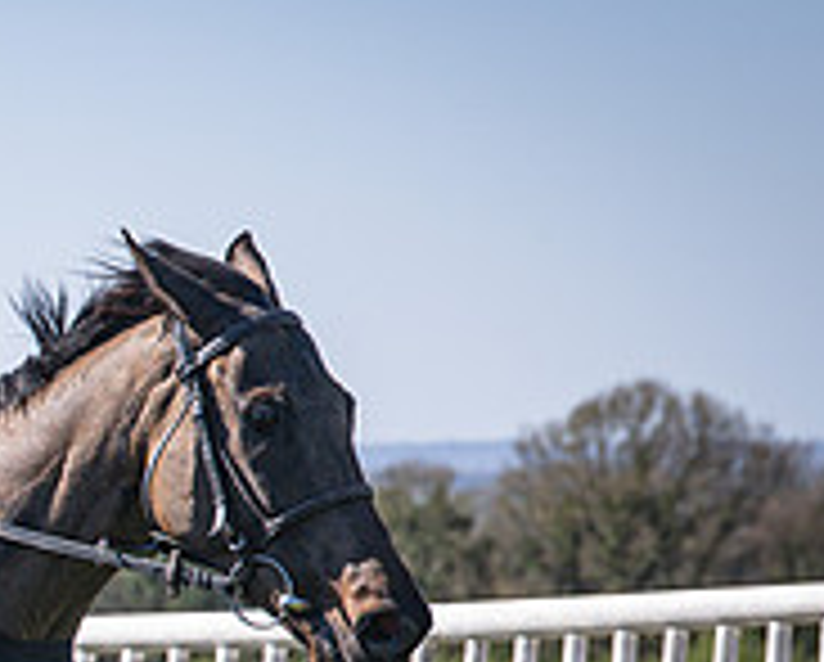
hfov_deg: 5.8
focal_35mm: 331
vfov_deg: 4.7
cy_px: 772
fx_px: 8085
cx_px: -343
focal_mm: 70
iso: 200
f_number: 4
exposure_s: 1/1600
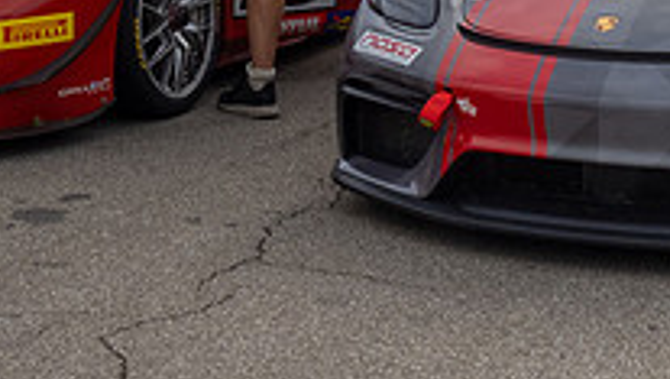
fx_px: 2366
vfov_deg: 8.9
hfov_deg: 16.1
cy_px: -223
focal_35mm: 133
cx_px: 464
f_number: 18
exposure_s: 1/60
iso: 200
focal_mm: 21
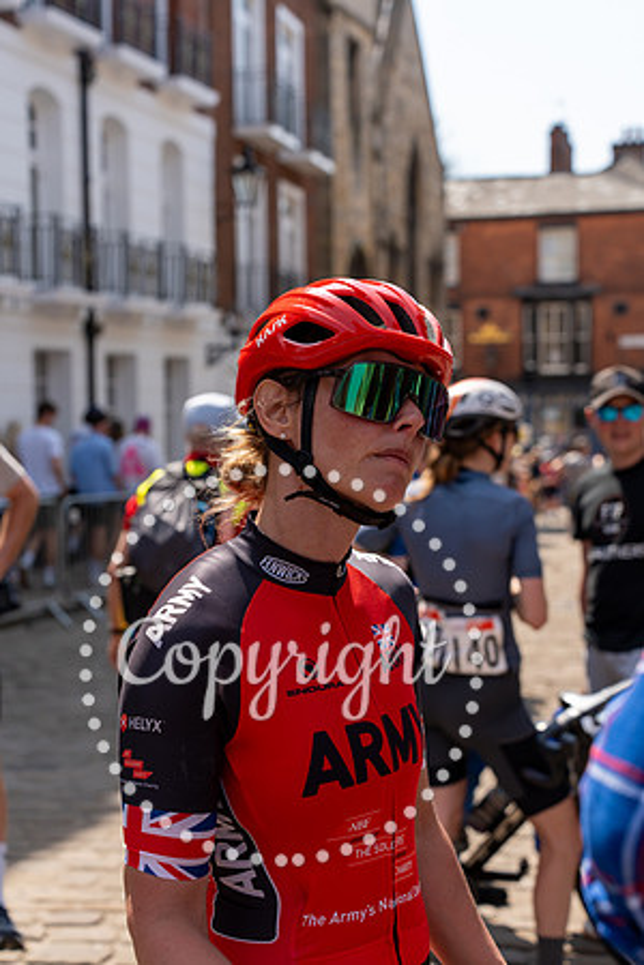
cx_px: 322
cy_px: 482
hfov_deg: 24.6
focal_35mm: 55
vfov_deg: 36.2
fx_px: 1476
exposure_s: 1/800
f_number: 4.5
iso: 160
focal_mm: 55
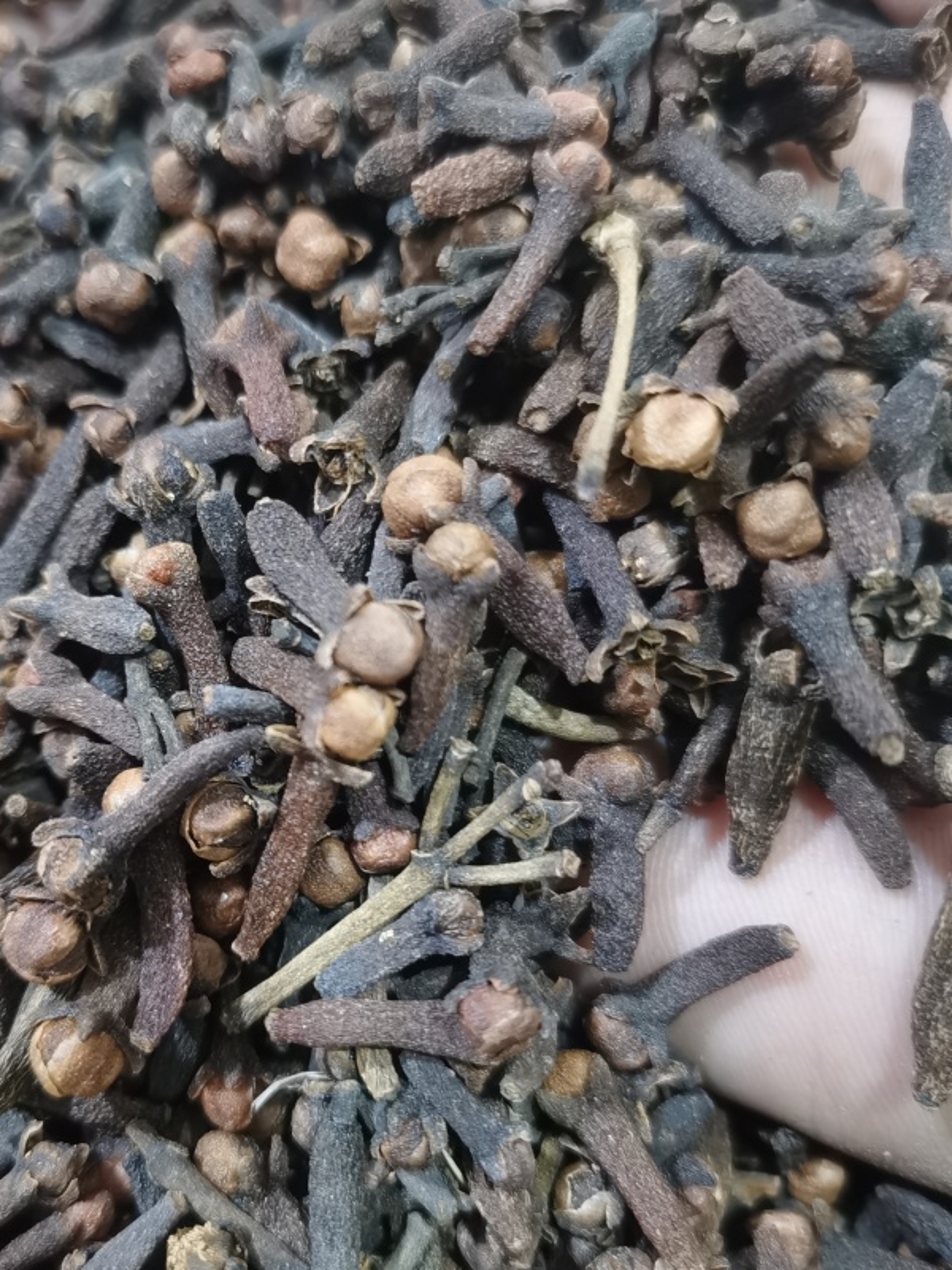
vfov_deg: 51.3
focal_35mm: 36
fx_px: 1320
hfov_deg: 39.2
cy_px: 682
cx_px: 319
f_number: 1.8
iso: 800
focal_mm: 5.58
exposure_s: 1/25
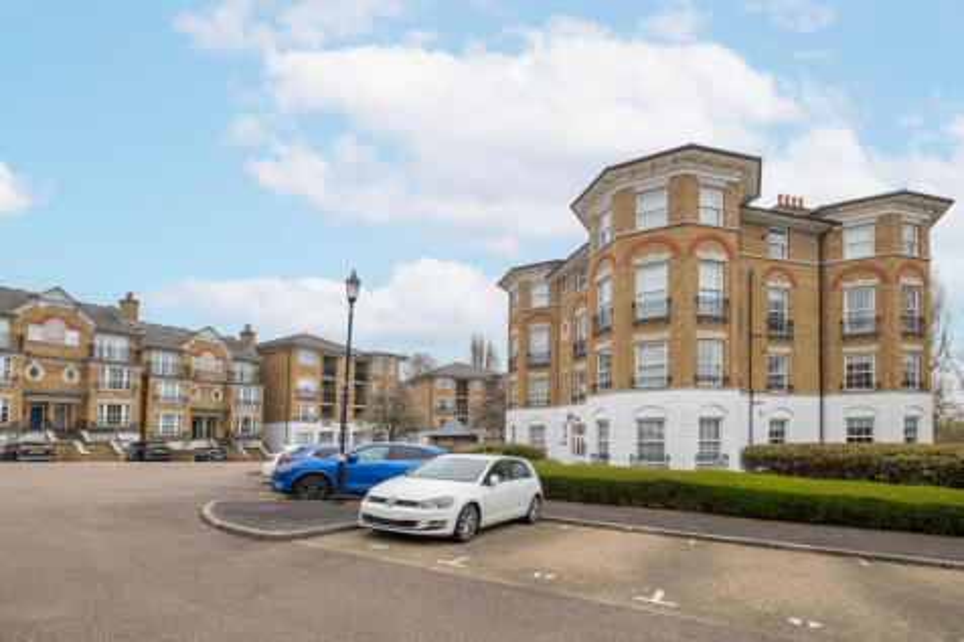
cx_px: 482
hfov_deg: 100.4
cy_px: 321
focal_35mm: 15
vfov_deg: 77.3
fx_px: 402
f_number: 4
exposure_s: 1/800
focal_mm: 10
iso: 400
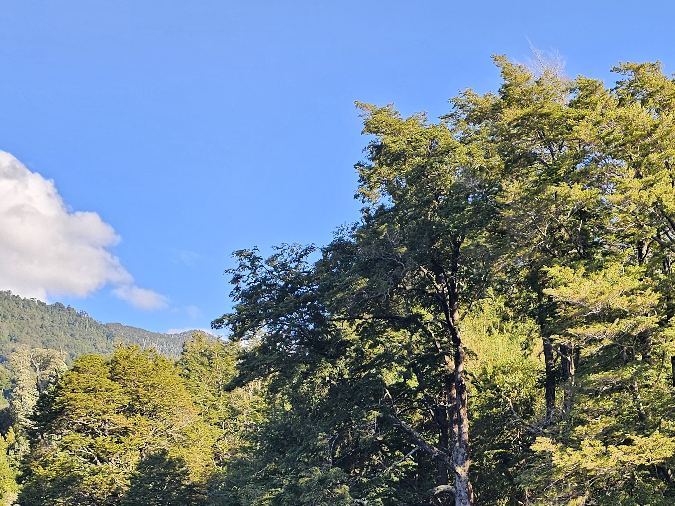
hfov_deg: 33.4
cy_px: 571
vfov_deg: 24.2
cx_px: 538
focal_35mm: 56
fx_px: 1092
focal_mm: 6.3
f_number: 1.7
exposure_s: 1/186
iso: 10
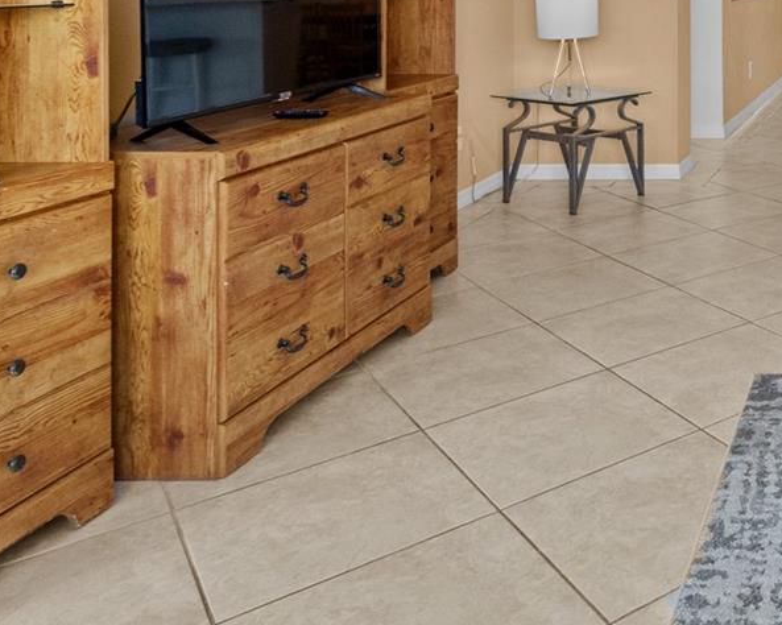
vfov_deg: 35.4
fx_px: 879
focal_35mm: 38
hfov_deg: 37.3
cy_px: -1
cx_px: 922
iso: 800
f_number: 7.1
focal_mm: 10
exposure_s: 1/20
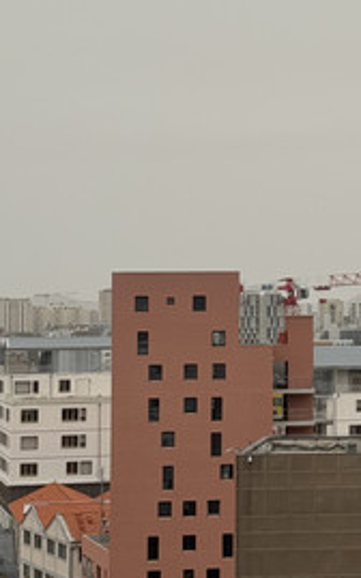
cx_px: 481
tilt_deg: +3.5
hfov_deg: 10.6
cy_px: 198
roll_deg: +0.1
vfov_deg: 17.2
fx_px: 1906
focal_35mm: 121
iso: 64
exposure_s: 1/1114
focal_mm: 6.76
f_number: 1.78
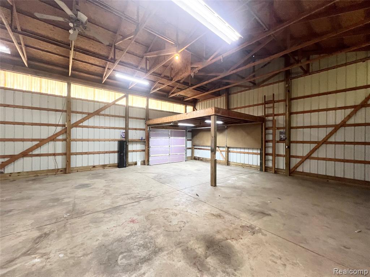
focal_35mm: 13
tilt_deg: +1.4
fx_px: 139
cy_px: 138
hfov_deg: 106.2
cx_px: 185
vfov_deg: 89.9
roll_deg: -0.8
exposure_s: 1/60
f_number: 1.8
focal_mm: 1.57
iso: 250
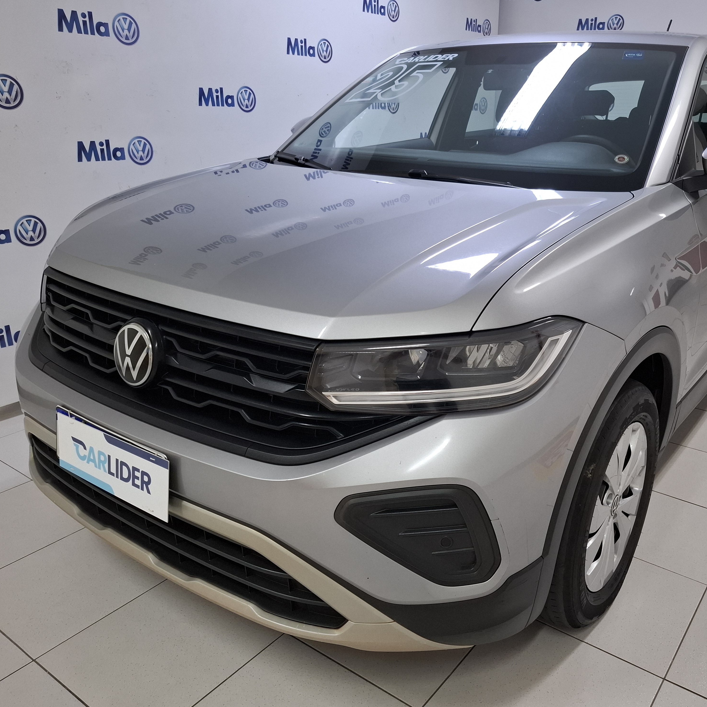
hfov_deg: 56.9
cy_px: 346
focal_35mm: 28
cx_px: 423
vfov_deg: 57.3
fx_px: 647
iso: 250
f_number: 1.8
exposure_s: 1/60
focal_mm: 5.54
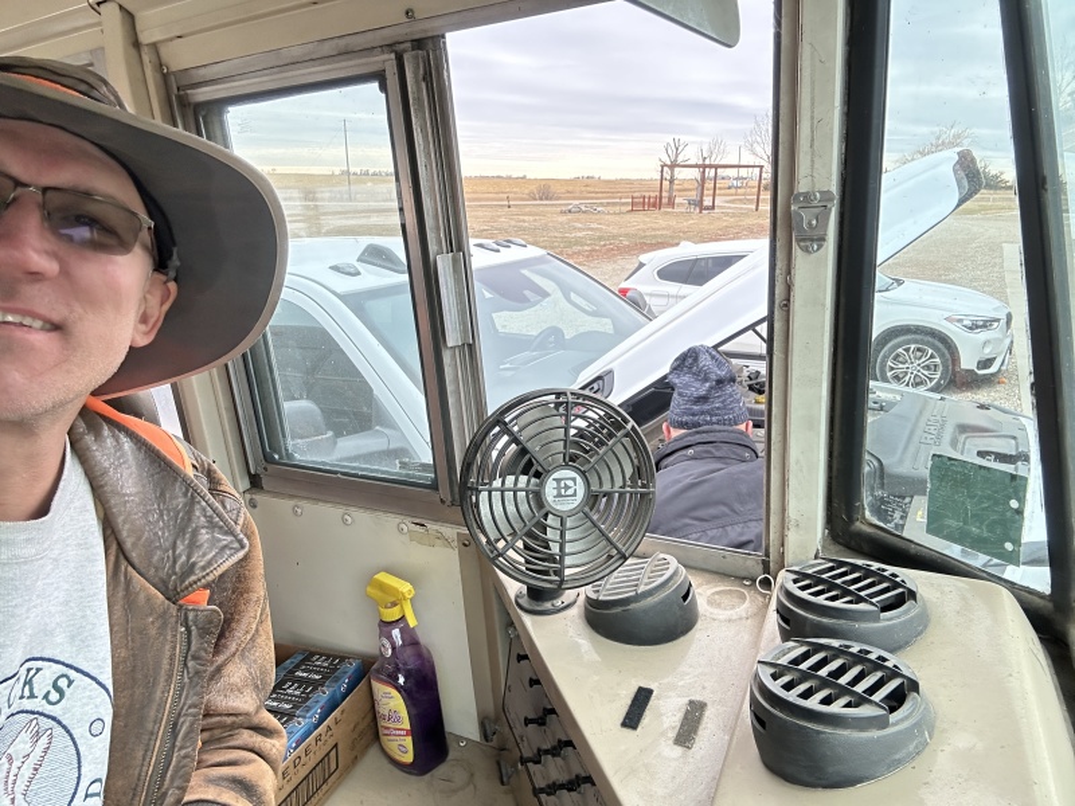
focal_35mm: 23
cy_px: 403
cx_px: 538
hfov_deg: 73.9
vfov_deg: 58.9
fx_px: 714
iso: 64
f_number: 1.9
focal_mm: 2.69
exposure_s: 1/121
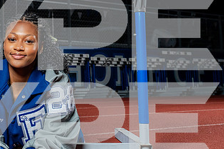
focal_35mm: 76
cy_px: 15
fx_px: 473
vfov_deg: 17.7
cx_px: 17
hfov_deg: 25.7
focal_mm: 31
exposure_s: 1/250
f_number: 5.6
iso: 1250
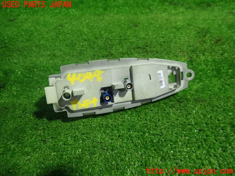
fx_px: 170
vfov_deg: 54.9
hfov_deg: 69.4
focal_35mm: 25
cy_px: 88
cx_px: 118
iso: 200
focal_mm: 4.5
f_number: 2
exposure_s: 1/40
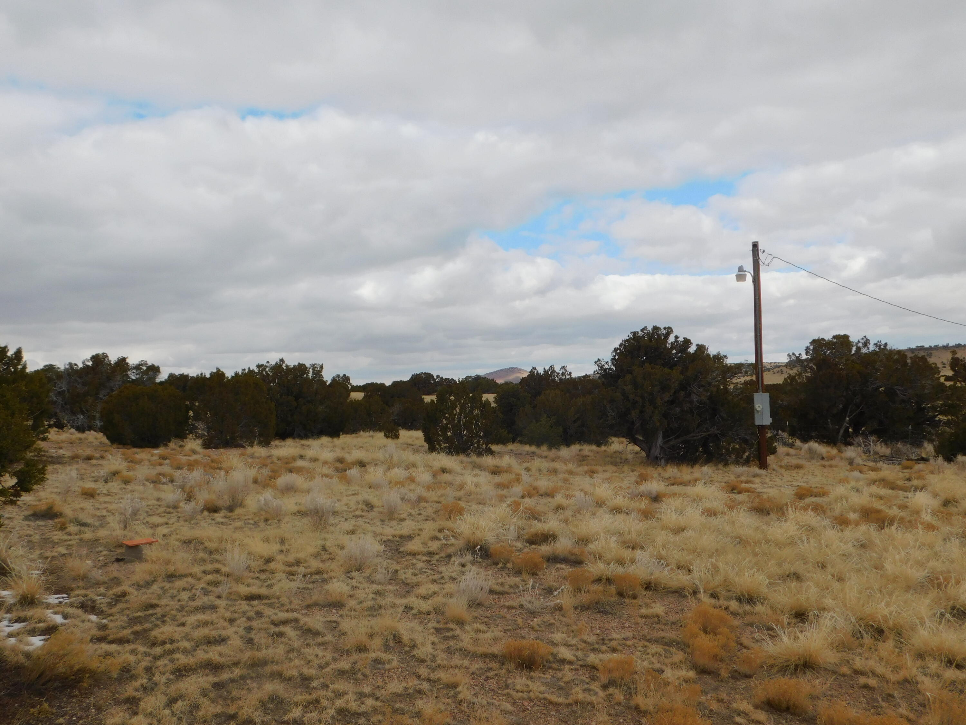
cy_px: 362
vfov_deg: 46.8
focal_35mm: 30
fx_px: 837
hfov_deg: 60.0
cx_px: 483
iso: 125
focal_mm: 5.3
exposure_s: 1/1250
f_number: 3.2
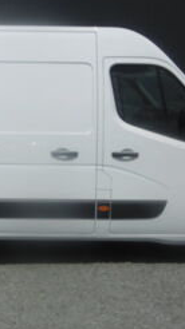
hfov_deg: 17.2
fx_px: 594
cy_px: 158
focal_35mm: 68
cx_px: -5
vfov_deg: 31.0
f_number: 8.8
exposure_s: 1/640
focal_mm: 5.8
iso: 100
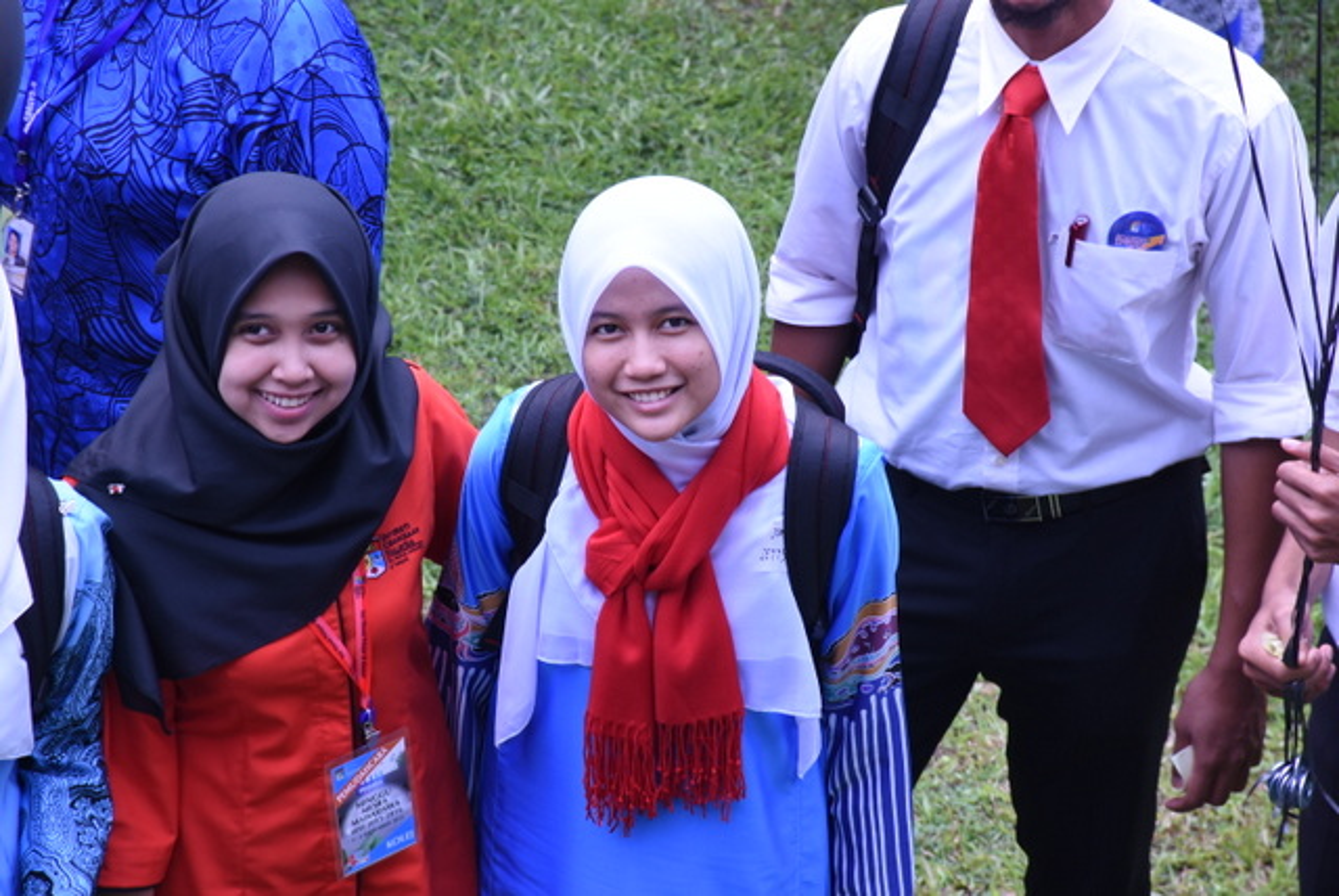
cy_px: 448
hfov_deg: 9.8
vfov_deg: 6.6
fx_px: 7818
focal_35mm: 210
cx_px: 670
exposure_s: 1/160
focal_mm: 140
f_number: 10
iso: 400
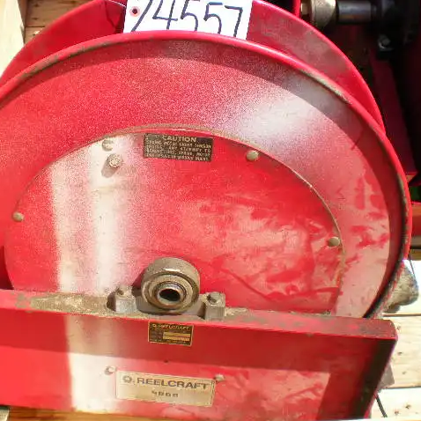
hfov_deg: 37.4
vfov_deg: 37.6
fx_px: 619
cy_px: 210
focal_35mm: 45
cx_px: 162
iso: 64
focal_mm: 6.3
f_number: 4.6
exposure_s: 1/245
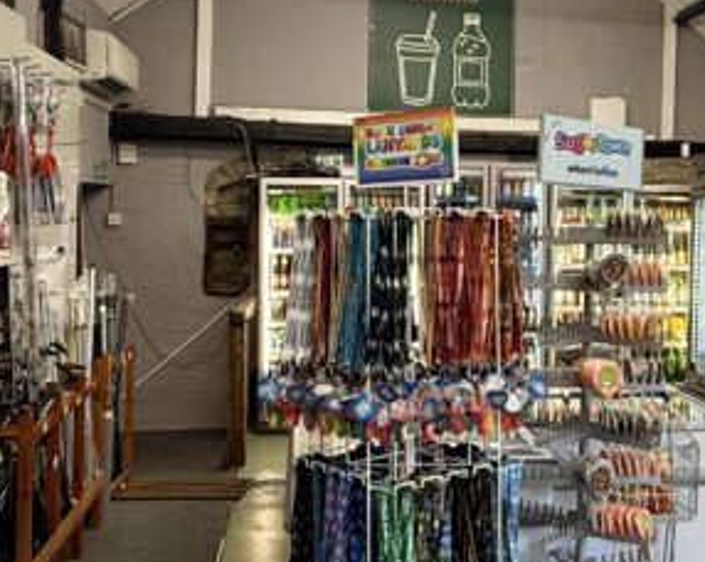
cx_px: 503
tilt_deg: +0.0
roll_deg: -1.2
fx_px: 1021
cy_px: 224
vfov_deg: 30.7
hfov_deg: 37.4
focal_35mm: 49
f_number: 2.2
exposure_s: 1/100
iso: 250
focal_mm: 2.22
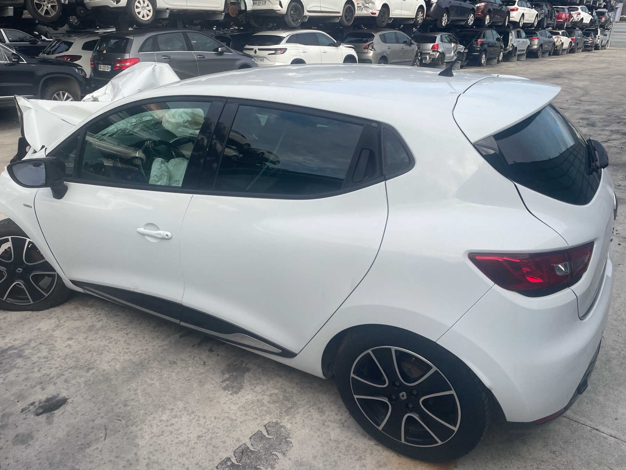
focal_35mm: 26
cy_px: 235
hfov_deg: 67.3
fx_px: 470
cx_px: 313
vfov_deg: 53.1
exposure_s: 1/1024
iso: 32
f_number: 1.6
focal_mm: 4.2
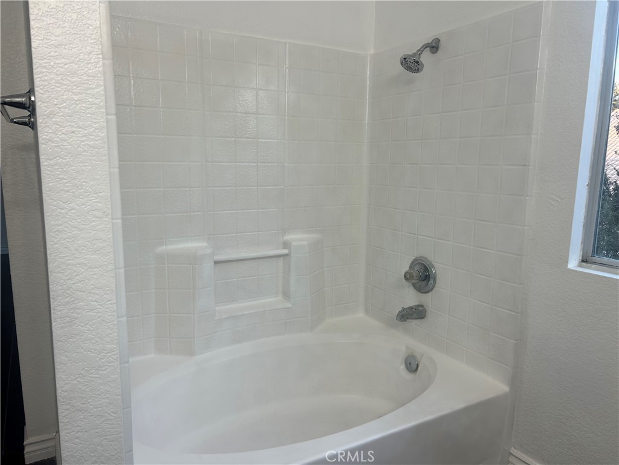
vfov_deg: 53.1
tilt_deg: -9.6
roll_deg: -1.0
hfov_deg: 67.3
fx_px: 465
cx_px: 310
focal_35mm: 26
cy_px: 232
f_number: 1.5
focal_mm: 5.7
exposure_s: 1/120
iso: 40
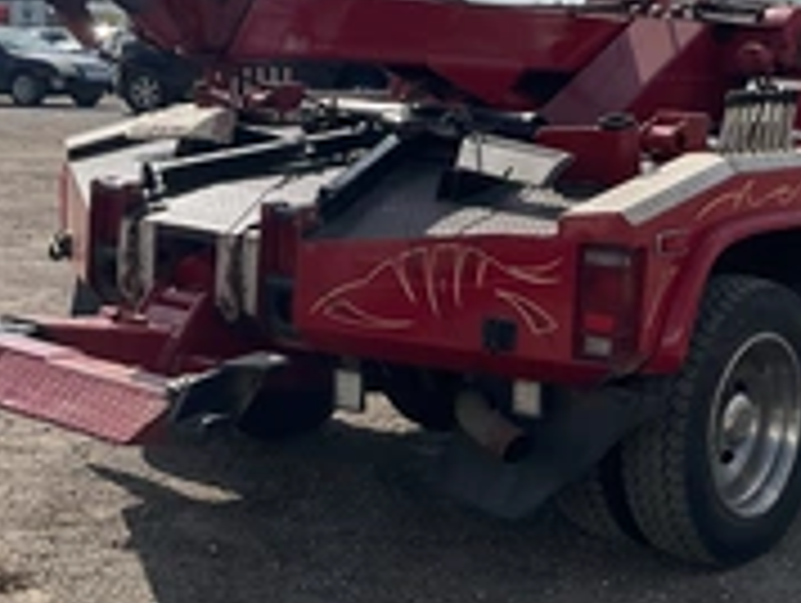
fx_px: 1506
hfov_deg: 29.4
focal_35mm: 65
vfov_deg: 22.6
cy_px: 220
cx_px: 572
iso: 25
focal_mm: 3
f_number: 1.8
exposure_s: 1/3125
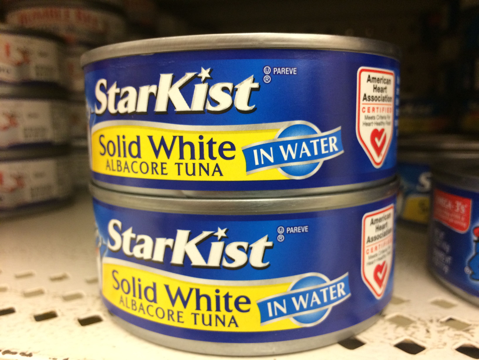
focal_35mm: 29
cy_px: 180
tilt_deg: -7.5
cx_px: 240
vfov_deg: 48.2
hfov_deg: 61.7
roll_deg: +1.4
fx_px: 401
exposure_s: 1/30
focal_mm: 4.15
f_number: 2.2
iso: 200
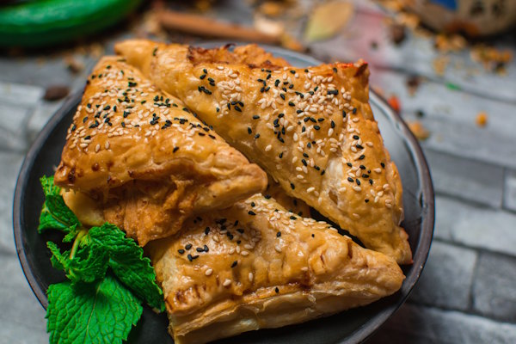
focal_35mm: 52
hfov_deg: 37.9
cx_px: 258
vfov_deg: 25.8
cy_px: 172
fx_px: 752
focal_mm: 35
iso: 200
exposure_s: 1/80
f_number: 2.8
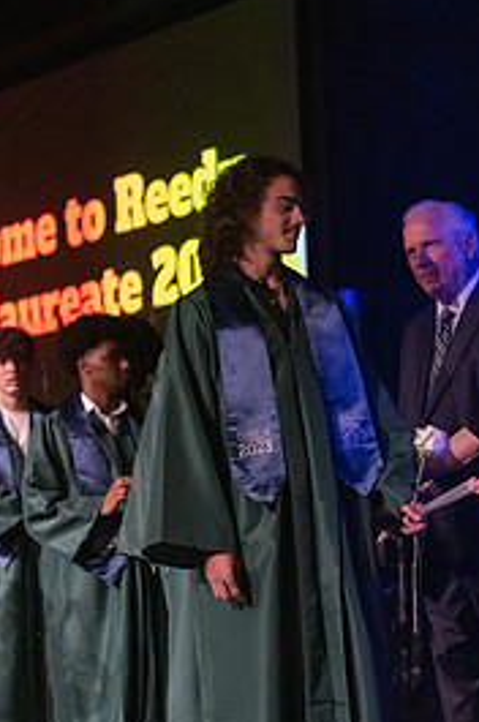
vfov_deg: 17.2
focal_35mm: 119
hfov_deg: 11.5
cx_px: 318
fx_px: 2381
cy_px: 395
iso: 16000
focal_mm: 70
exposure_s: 1/1000
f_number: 2.8
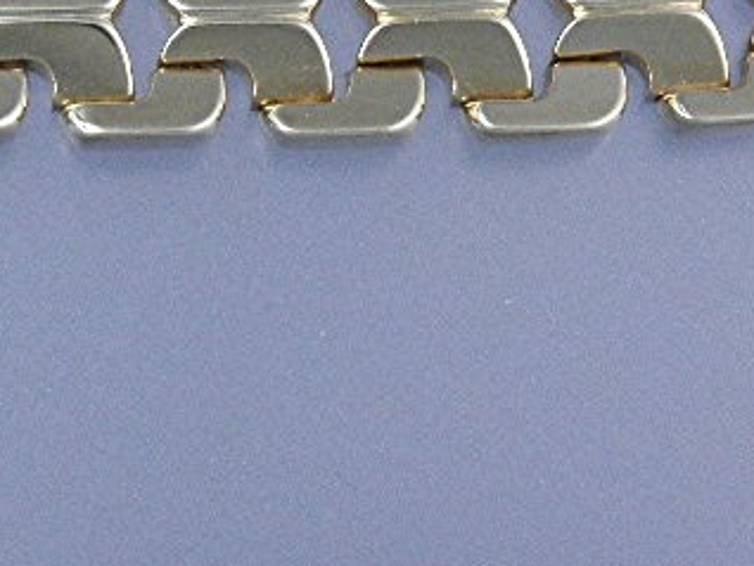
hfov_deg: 9.6
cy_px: 9
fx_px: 4469
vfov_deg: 7.2
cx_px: 185
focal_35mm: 205
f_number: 4.5
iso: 400
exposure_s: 1/25.7
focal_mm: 18.3
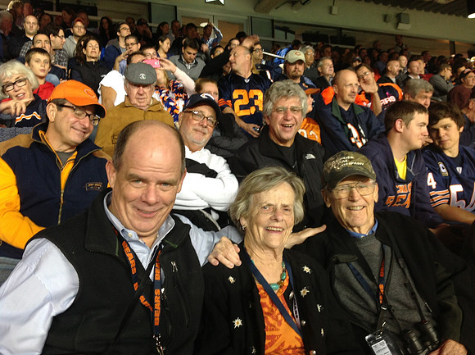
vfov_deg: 40.6
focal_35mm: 35
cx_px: 238
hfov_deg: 52.7
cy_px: 178
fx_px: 479
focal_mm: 4.28
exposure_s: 1/15
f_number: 2.4
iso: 64
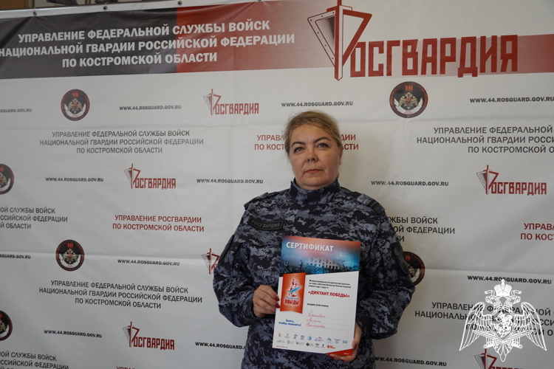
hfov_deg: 53.1
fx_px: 554
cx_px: 277
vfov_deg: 36.9
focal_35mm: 36
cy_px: 184
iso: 1250
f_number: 4
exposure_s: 1/160
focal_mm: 24
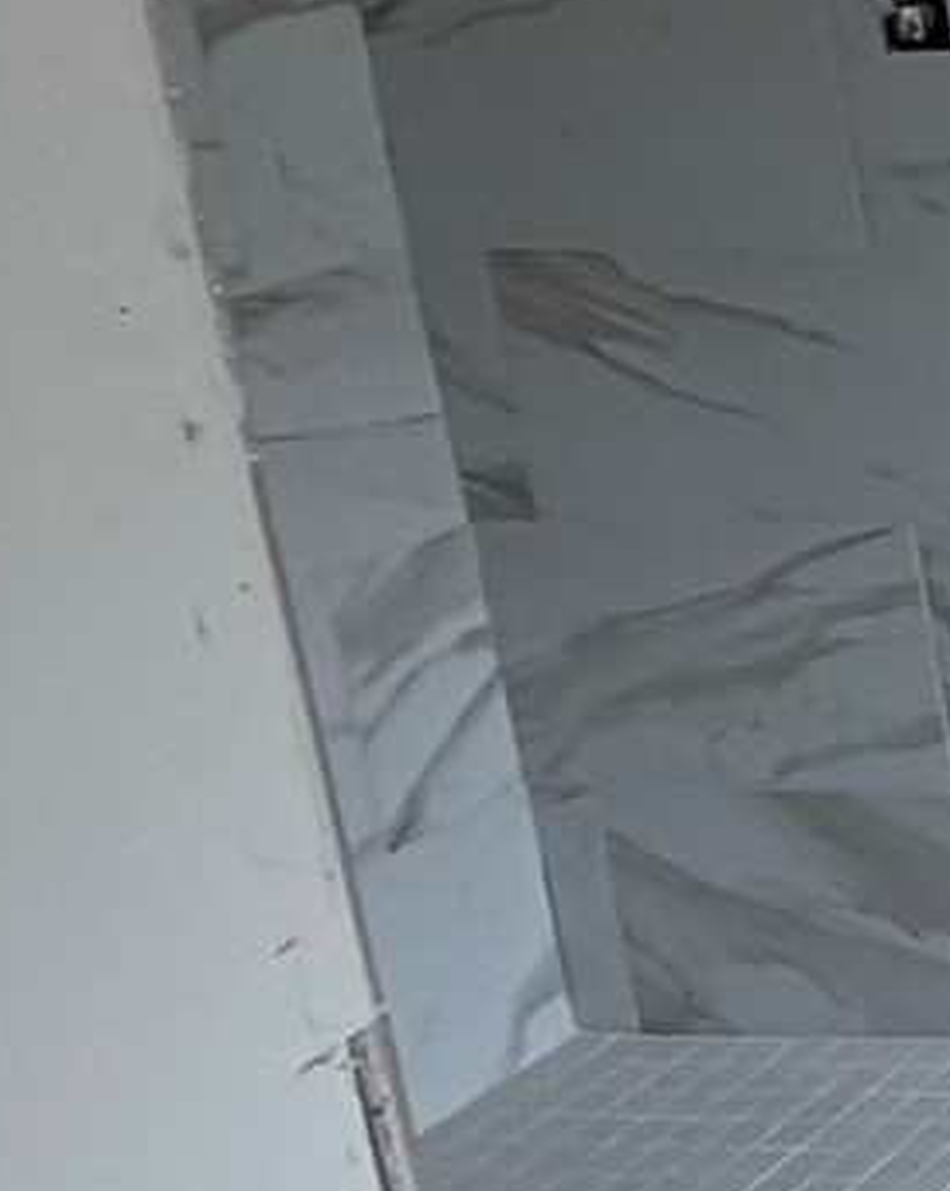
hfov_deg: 11.0
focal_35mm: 81
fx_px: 2852
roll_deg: +0.5
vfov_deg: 23.1
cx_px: 2929
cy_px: 165
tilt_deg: -14.1
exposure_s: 1/121
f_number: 2.2
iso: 50
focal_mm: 2.22
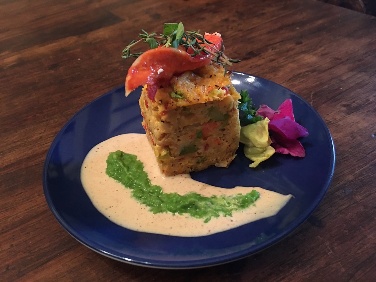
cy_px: 141
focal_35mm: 29
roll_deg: +6.2
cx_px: 188
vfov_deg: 48.2
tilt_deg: -37.7
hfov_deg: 61.7
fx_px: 315
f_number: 2.2
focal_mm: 4.15
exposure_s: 1/4
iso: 64
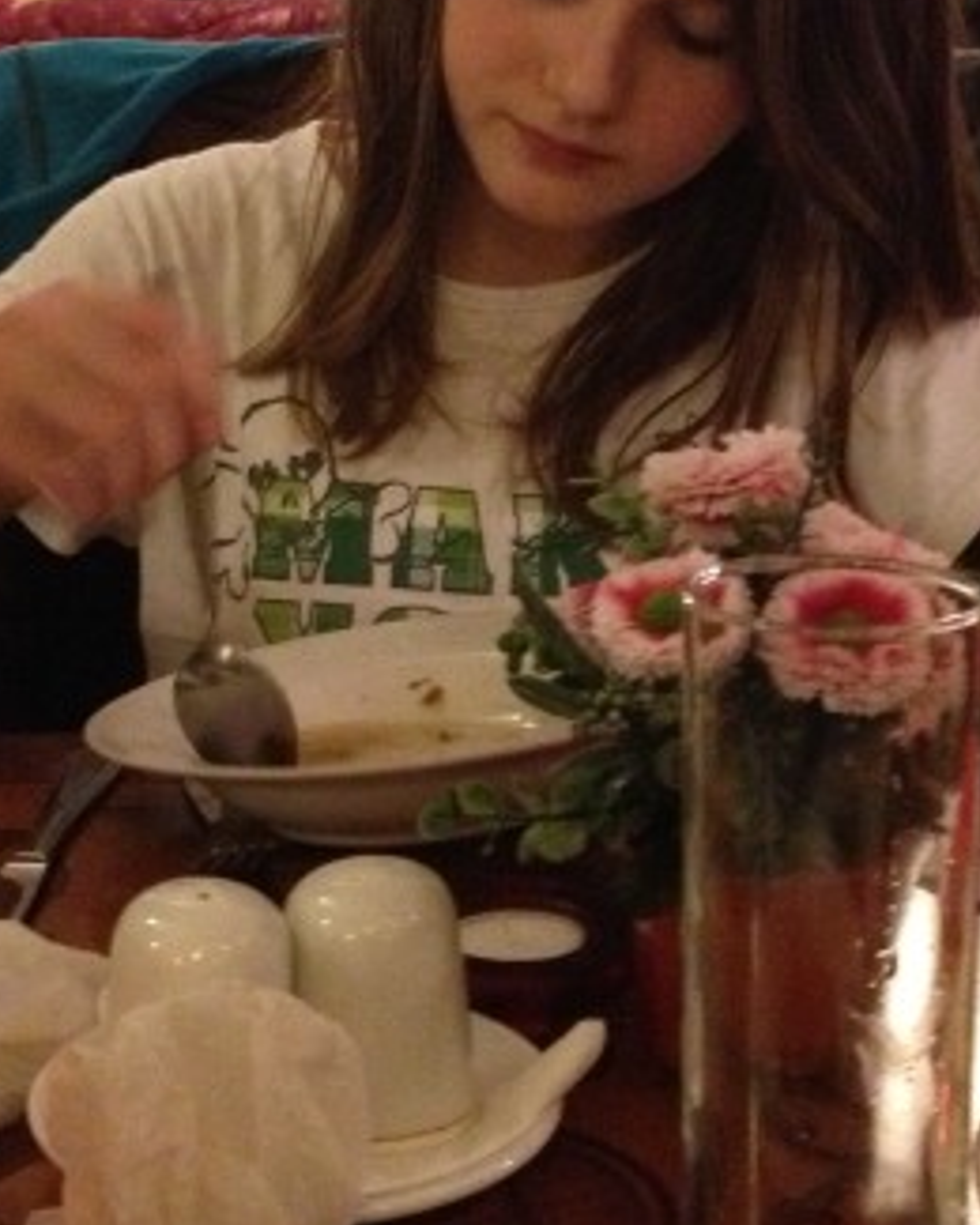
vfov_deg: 22.6
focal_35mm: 84
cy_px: 407
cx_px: 362
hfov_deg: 18.2
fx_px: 3045
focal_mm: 4.28
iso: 640
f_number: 2.4
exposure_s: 1/15
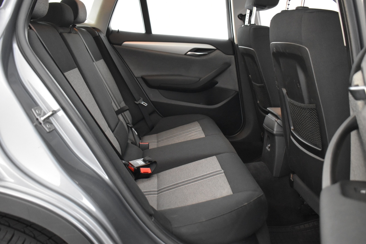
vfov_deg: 36.9
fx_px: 366
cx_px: 183
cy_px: 122
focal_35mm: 36
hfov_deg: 53.1
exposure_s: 1/10
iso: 3200
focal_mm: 24
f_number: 3.8
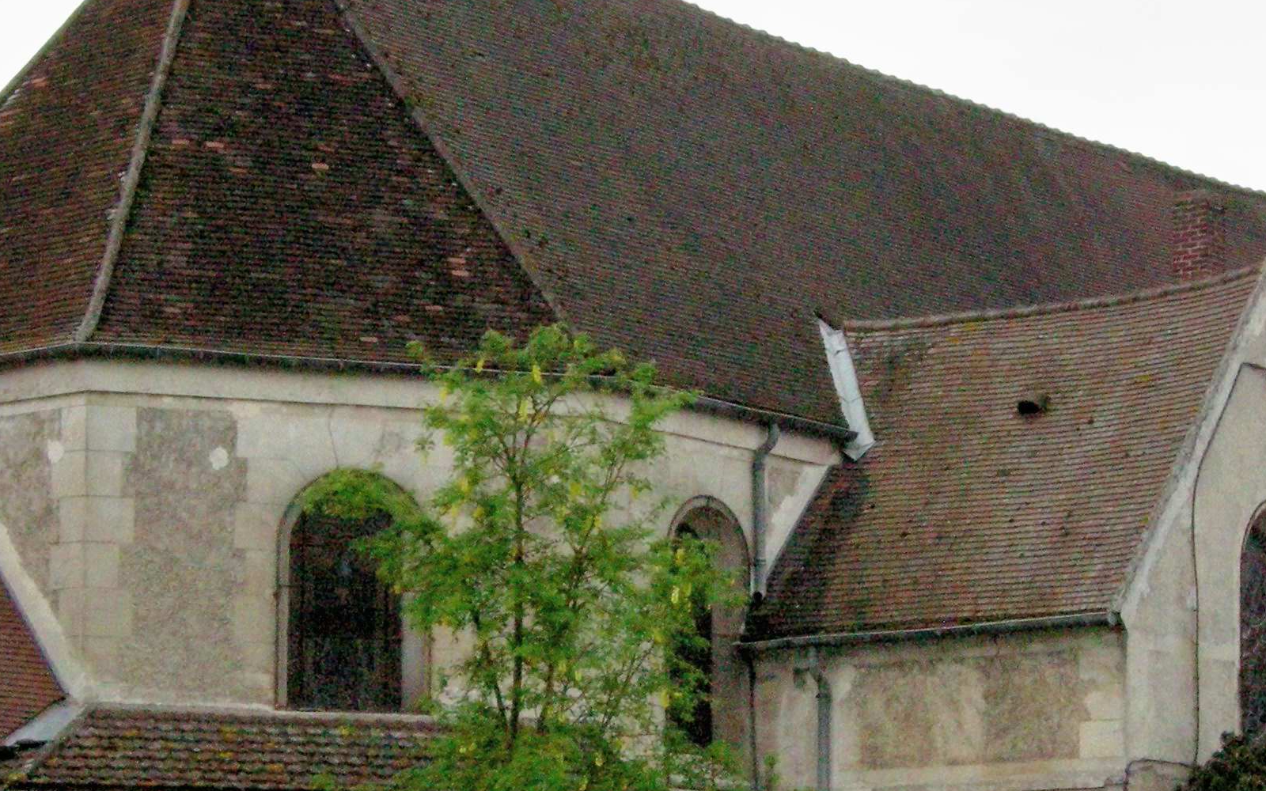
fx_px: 4002
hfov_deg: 18.0
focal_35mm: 116
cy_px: 577
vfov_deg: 11.3
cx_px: 781
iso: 400
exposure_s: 1/855
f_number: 6.1
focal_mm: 10.1
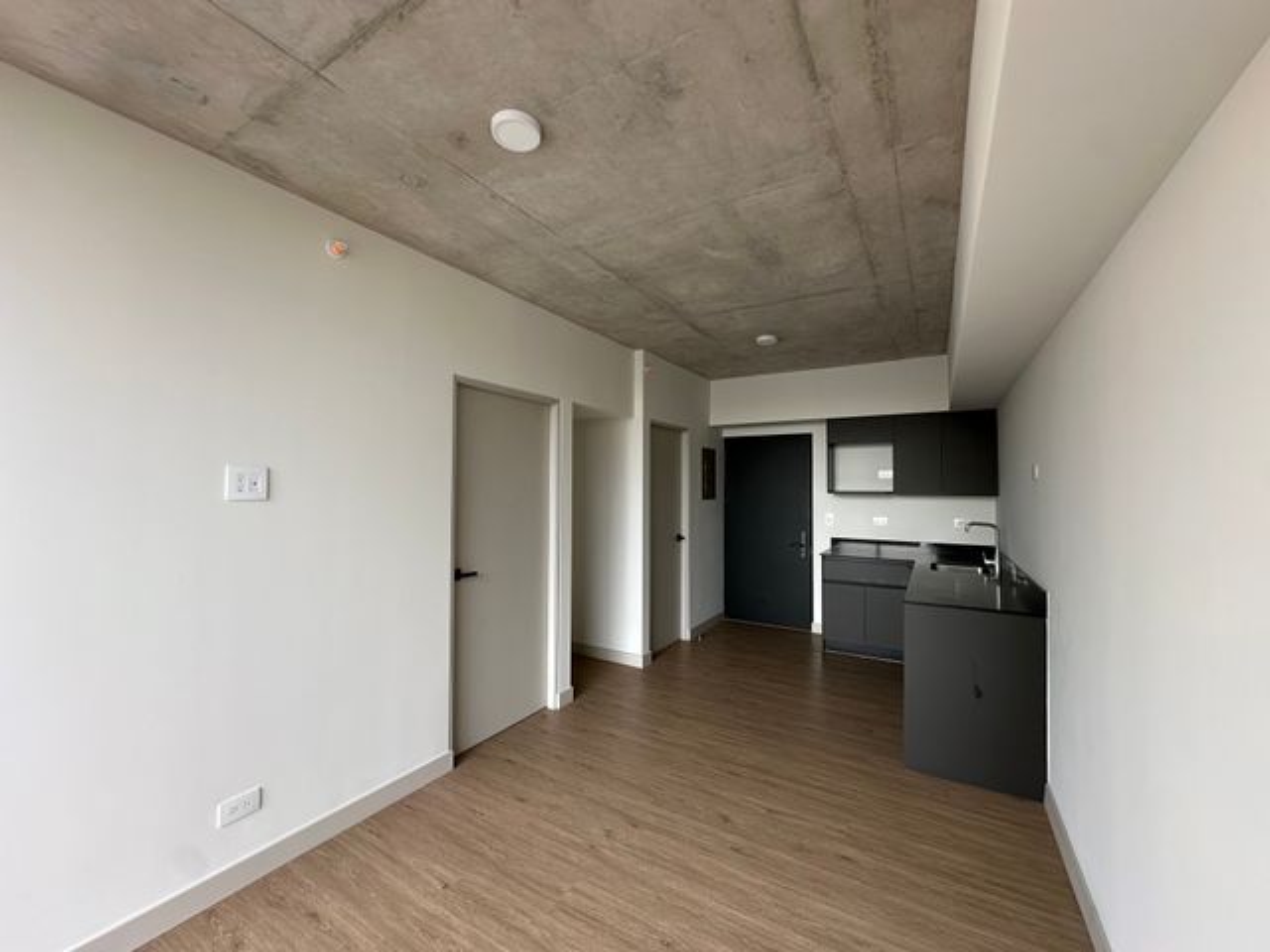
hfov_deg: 102.1
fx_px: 514
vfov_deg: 85.7
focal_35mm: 14
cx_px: 635
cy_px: 476
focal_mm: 2.22
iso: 100
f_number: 2.2
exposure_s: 1/99
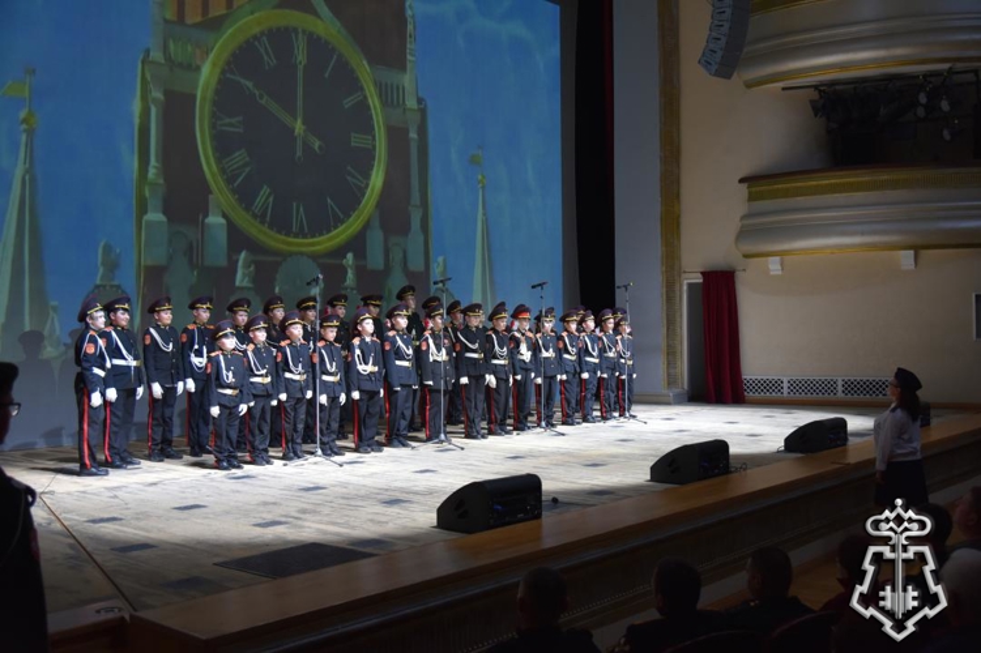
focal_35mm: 35
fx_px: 953
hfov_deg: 54.5
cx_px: 490
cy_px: 326
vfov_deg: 37.8
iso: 800
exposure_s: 1/60
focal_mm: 35
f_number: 4
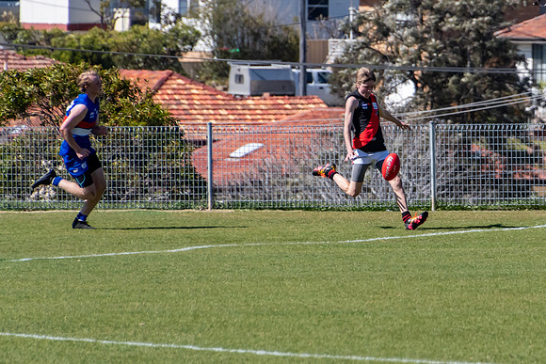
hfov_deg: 2.2
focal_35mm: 922
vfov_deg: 1.5
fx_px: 13990
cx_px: 419
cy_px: 168
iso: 800
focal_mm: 400
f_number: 8
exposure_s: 1/1600
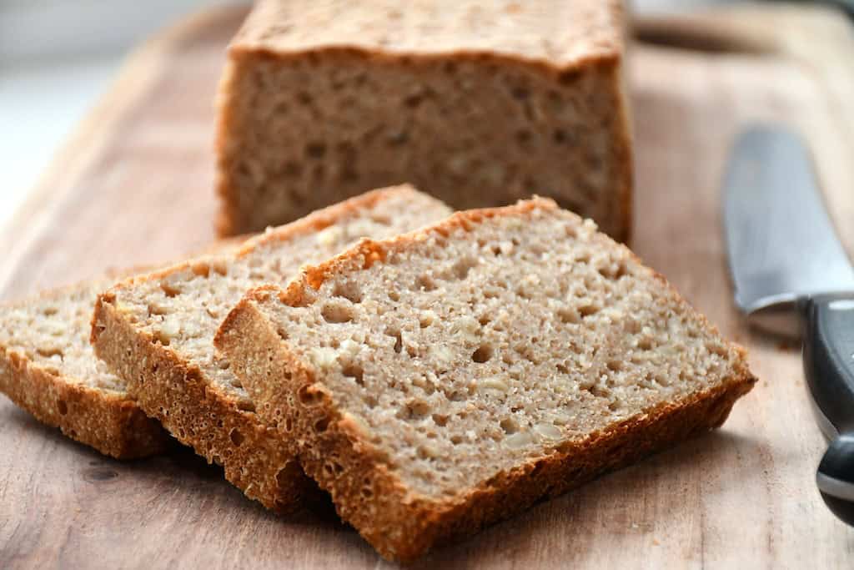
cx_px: 427
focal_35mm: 112
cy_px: 285
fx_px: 2657
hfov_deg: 18.3
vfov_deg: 12.2
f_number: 5
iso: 900
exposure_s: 1/60
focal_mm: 75
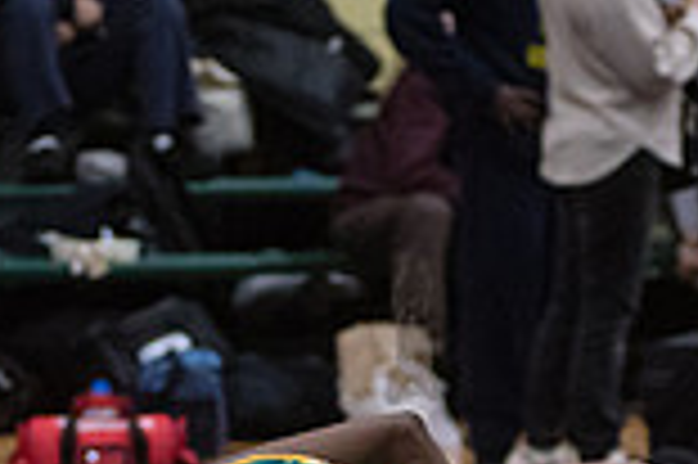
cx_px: 410
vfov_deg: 4.5
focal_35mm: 300
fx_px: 5810
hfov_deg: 6.9
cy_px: 759
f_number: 3.5
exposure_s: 1/640
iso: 8000
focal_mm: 80
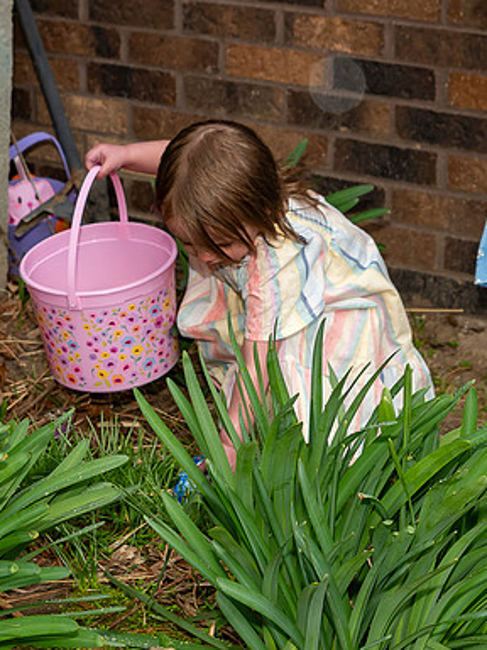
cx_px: 229
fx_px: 2326
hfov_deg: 12.0
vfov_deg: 15.9
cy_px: 355
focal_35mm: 124
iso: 125
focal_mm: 40
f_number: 4
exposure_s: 1/200
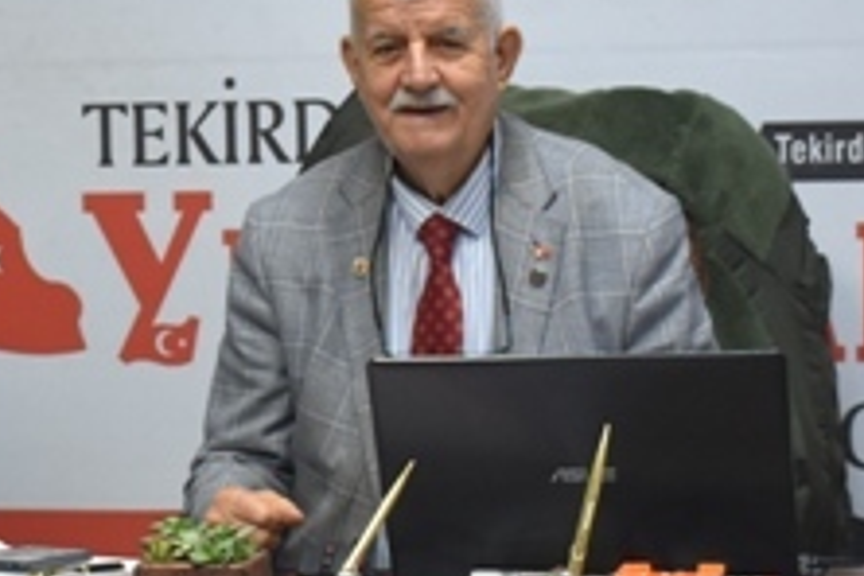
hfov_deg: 15.6
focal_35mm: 130
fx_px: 3120
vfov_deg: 10.5
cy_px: 294
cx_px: 132
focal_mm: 24
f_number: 4.5
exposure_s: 1/80
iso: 800
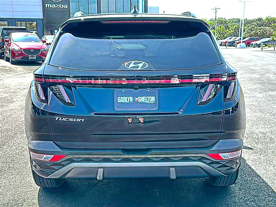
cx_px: 138
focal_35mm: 37
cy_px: 104
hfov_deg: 50.1
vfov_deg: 38.7
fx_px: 295
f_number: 1.78
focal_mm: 6.86
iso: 80
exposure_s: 1/920
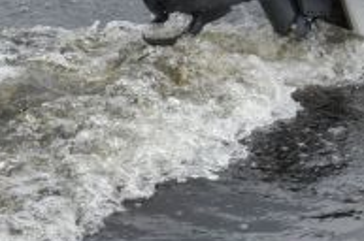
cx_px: 777
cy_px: -101
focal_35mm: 197
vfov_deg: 6.9
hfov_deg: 9.6
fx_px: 1989
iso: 640
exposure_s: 1/640
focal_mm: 38
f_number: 8
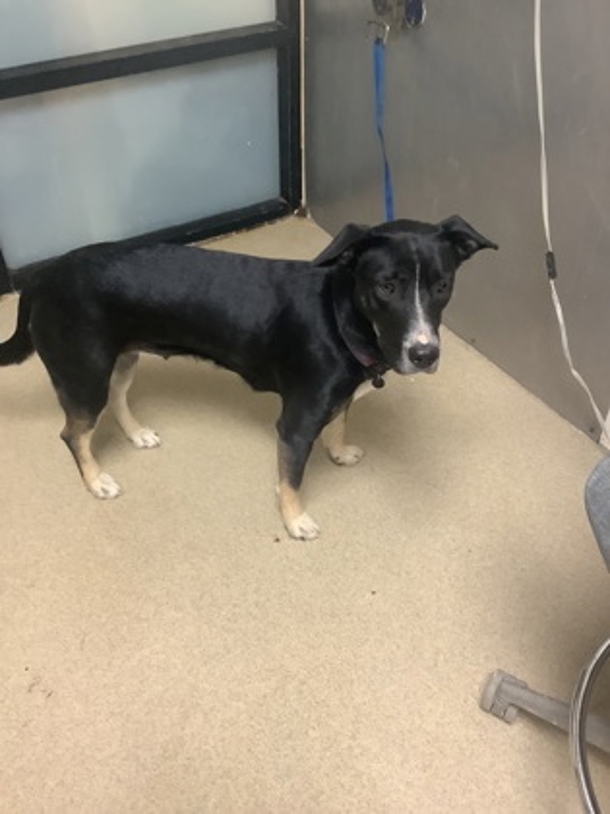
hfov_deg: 45.4
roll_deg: -0.8
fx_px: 728
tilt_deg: -41.9
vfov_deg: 58.4
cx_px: 305
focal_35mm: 31
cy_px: 407
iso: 250
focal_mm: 3.3
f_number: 2.4
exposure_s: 1/40
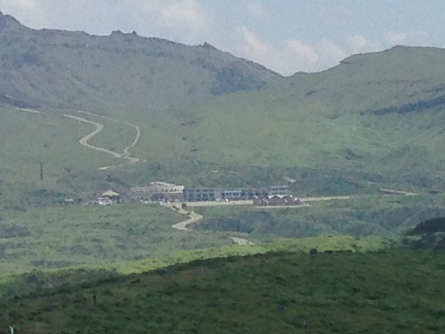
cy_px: 30
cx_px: -531
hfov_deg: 8.3
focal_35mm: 222
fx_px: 2855
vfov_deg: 6.7
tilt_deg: +2.7
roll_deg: +1.9
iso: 50
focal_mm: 4.12
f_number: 2.4
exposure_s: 1/2169
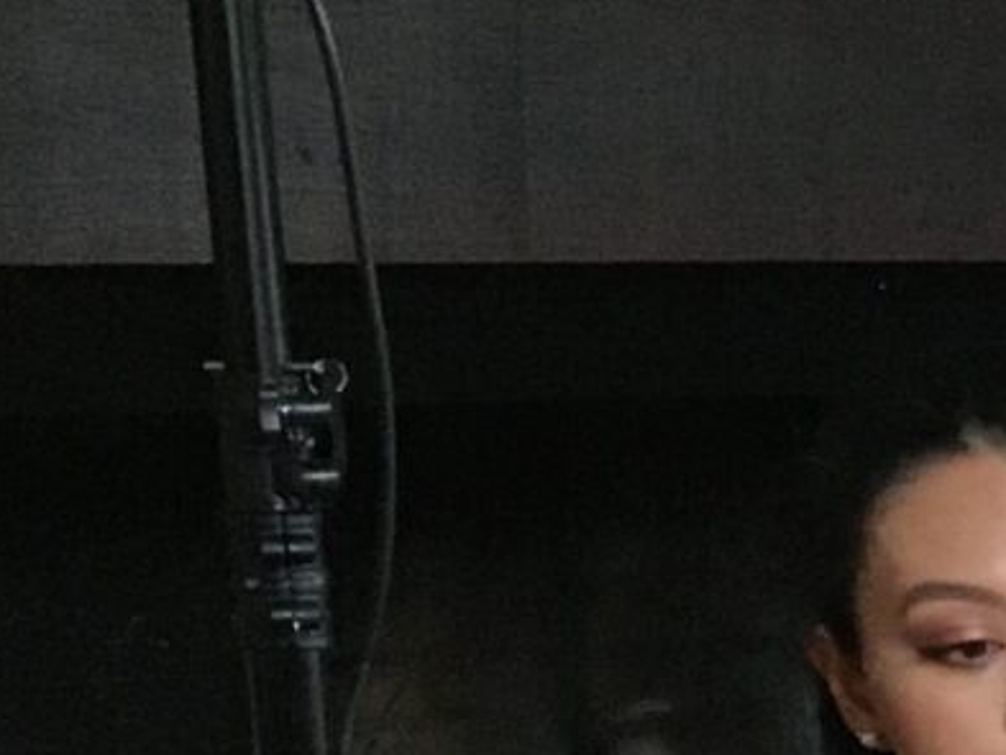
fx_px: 5494
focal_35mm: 189
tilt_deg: -13.2
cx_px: 3015
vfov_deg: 7.6
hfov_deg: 8.7
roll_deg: -1.4
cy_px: 1374
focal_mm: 4.15
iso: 200
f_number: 2.2
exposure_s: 1/24
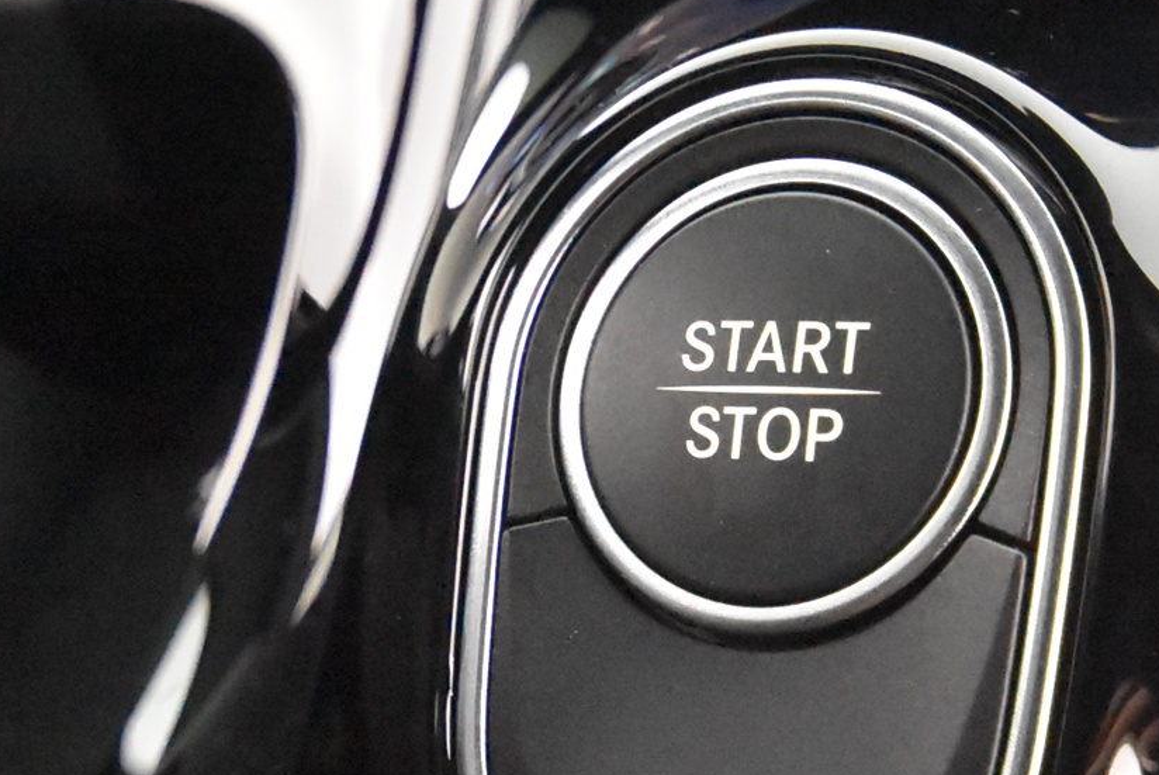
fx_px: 2932
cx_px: 595
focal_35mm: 91
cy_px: 572
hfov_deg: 22.4
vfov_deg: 15.0
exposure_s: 1/20
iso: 12800
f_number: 5.6
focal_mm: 20
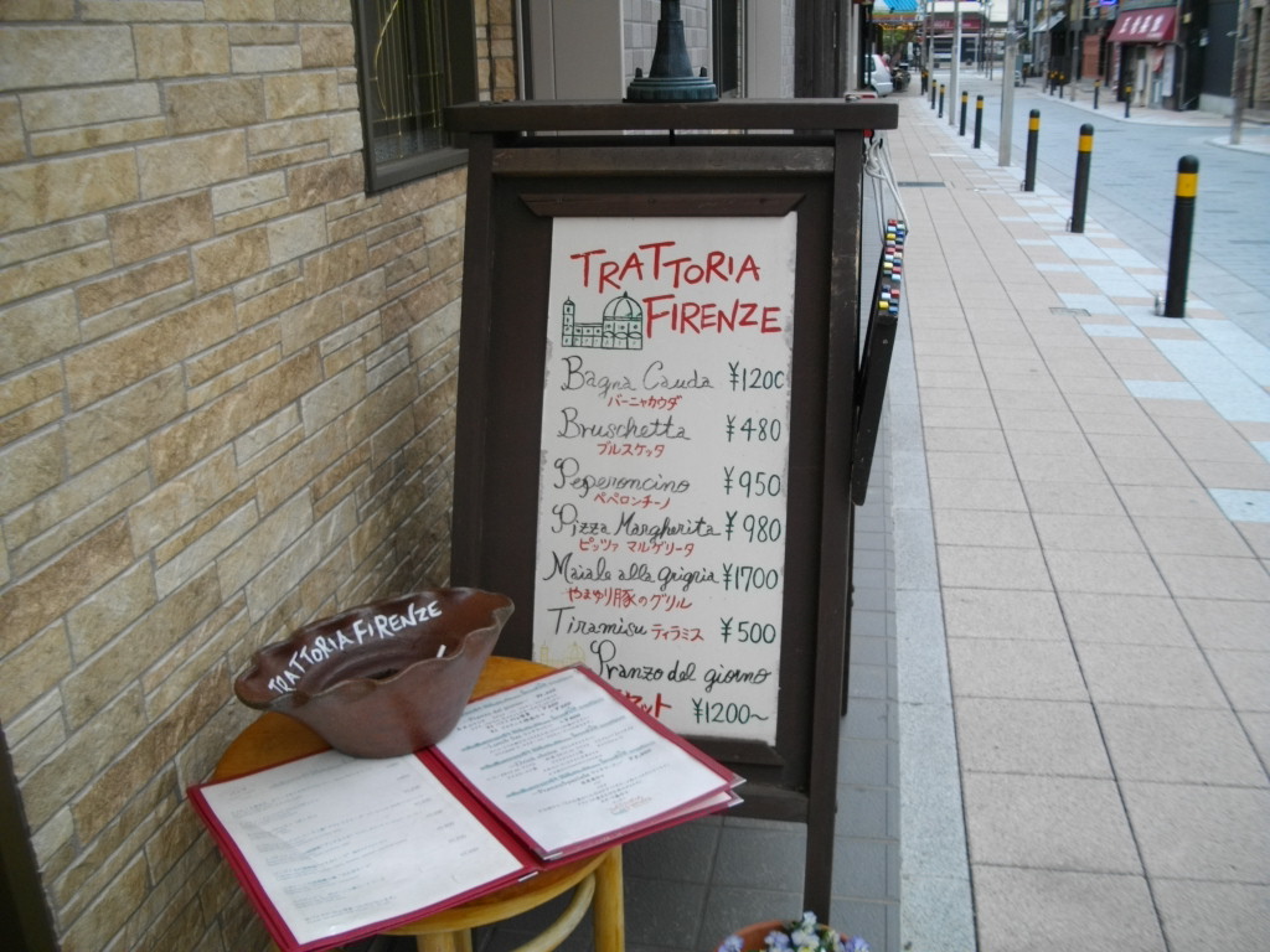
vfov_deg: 45.4
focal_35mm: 31
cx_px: 635
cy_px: 476
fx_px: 1137
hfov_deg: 58.4
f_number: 2.9
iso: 100
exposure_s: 1/200
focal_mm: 5.7
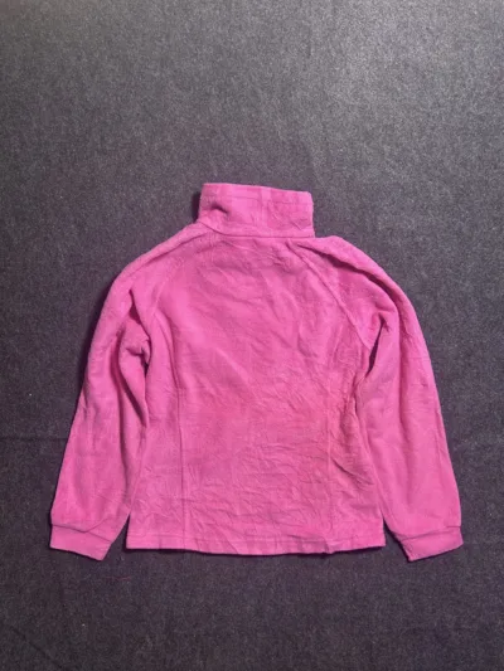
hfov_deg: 53.1
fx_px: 505
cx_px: 252
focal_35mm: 26
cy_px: 336
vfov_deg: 67.3
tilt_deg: -74.0
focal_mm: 5.7
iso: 160
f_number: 1.5
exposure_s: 1/50
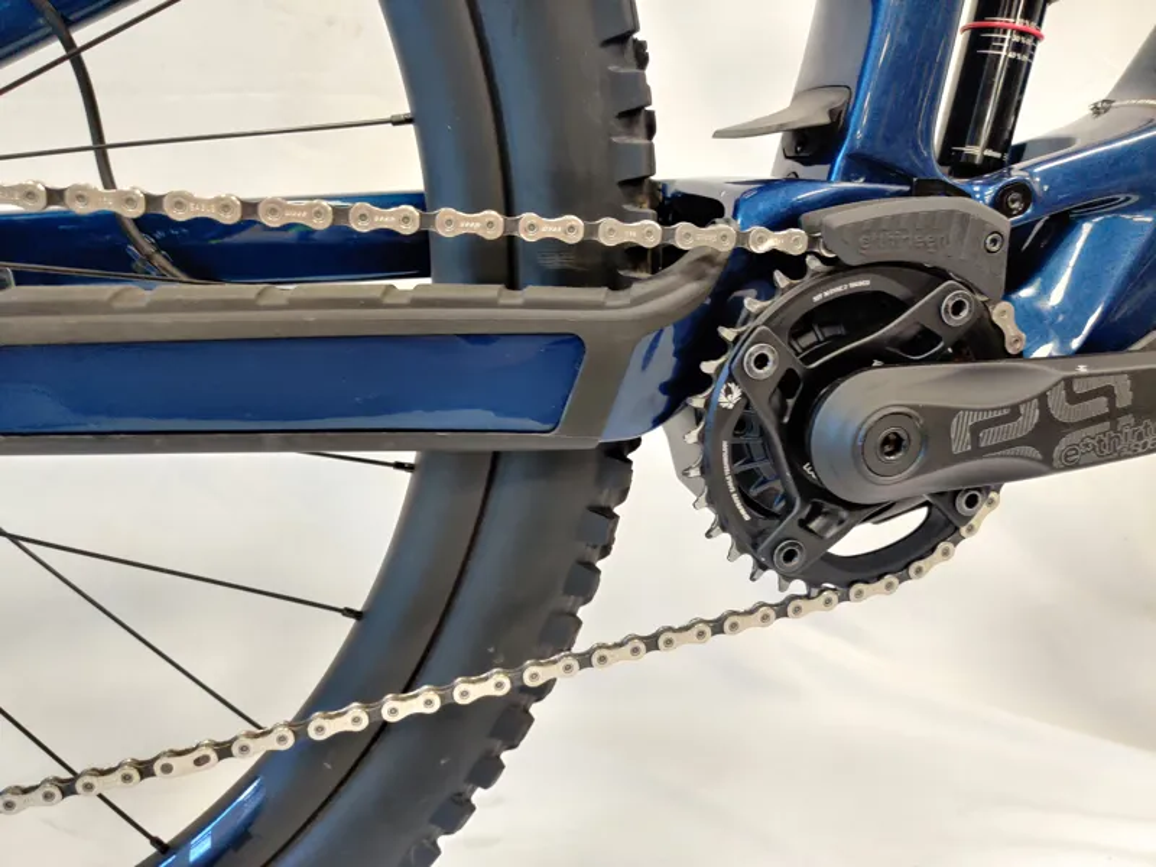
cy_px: 434
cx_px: 578
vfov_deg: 51.4
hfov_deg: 65.3
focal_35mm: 27
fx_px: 902
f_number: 1.65
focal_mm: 4.75
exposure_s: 1/20
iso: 1600
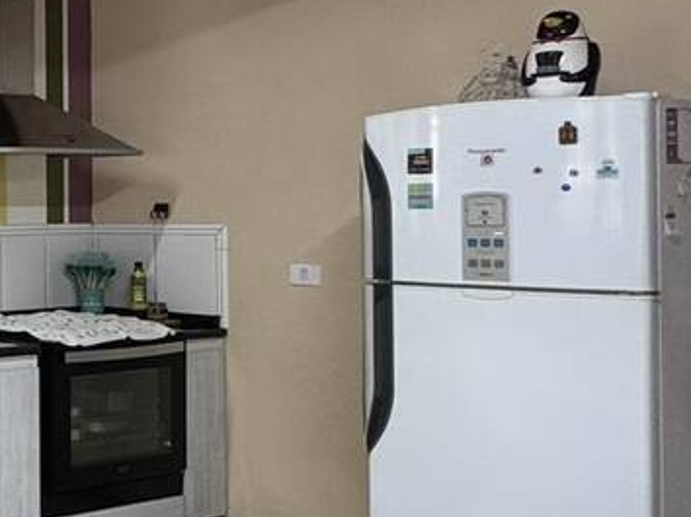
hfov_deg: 22.8
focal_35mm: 57
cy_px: 219
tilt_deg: -1.2
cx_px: -488
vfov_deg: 25.6
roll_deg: +0.4
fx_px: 1137
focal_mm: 2.22
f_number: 2.2
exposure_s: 1/60
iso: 200
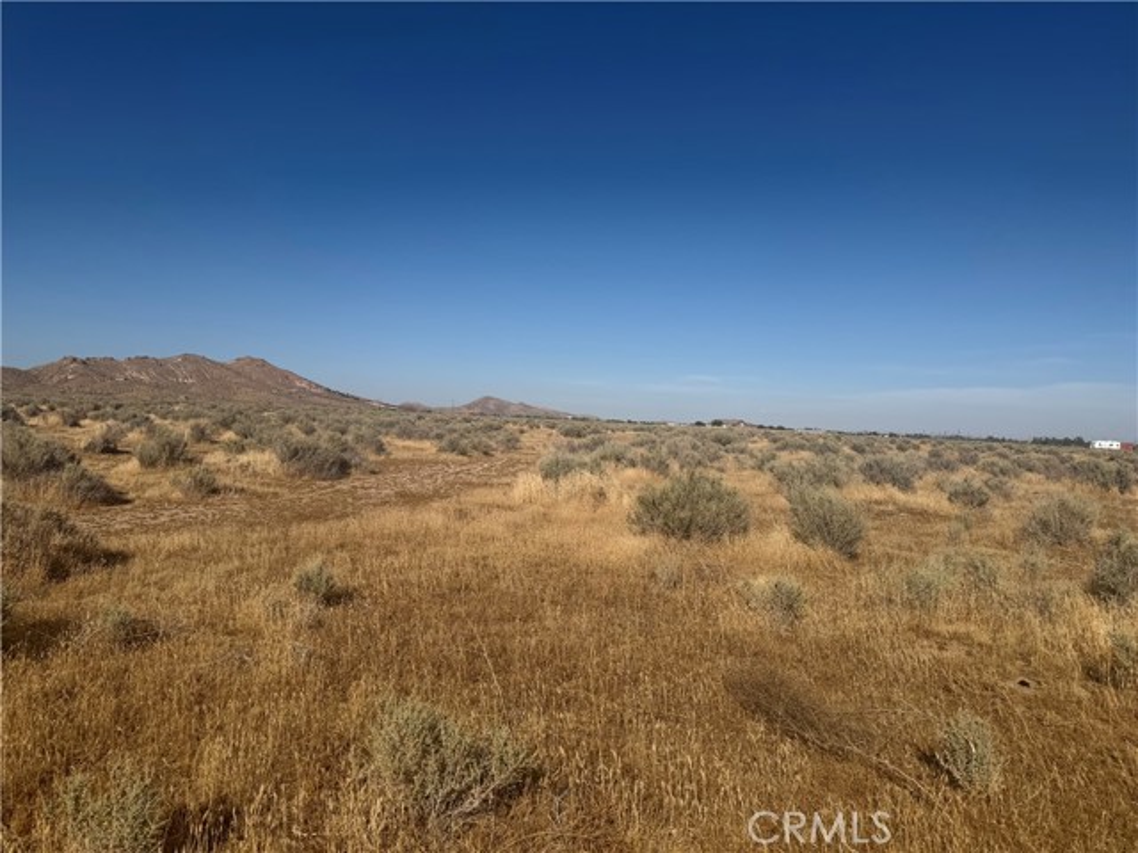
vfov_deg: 56.8
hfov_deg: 71.6
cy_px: 426
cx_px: 569
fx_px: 789
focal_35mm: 24
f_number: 1.78
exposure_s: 1/10309
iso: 80
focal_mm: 6.76
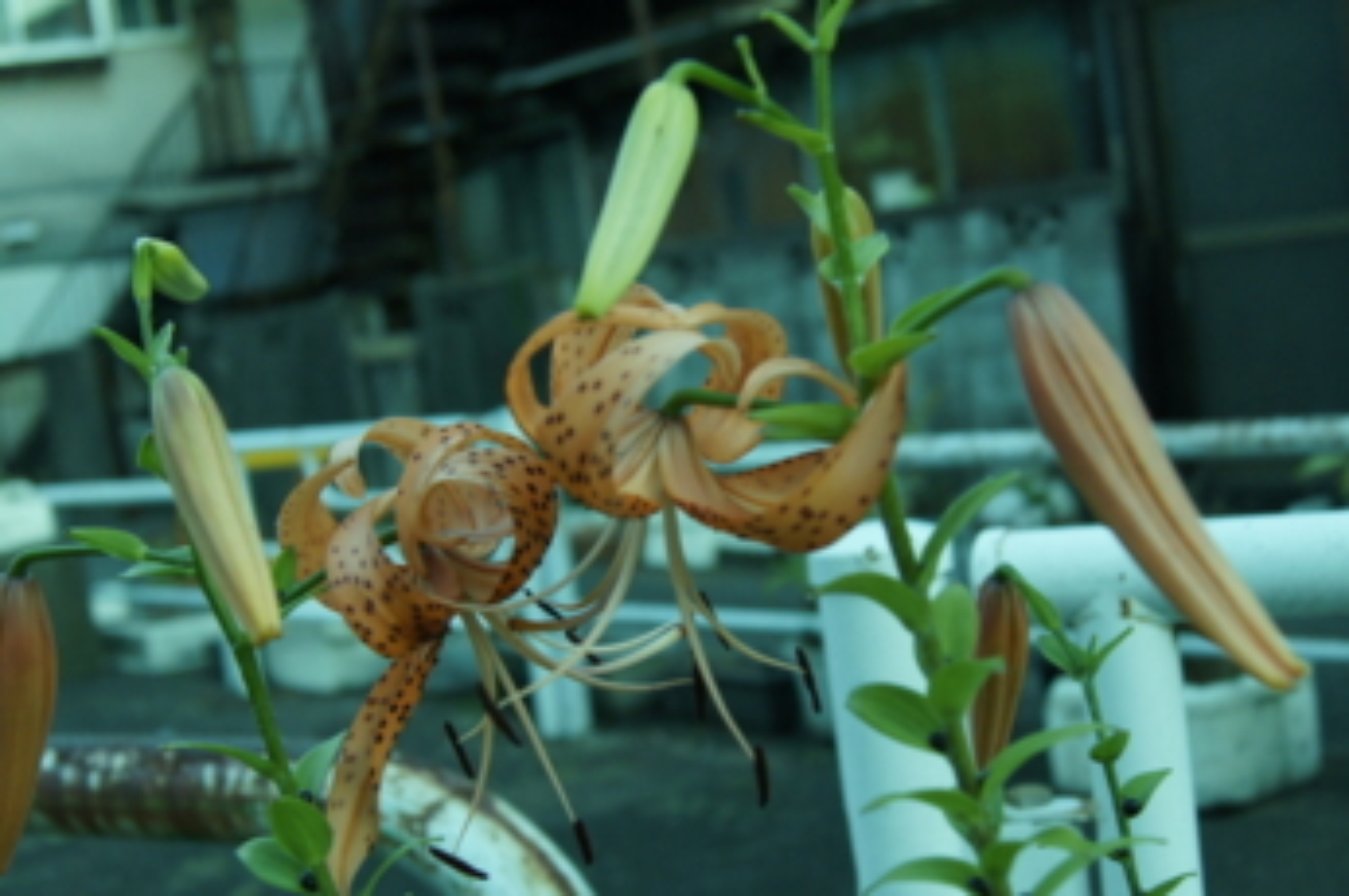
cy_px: 501
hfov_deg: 38.2
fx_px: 1947
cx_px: 608
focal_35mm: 52
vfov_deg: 25.9
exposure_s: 1/30
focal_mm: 20
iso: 800
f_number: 3.5
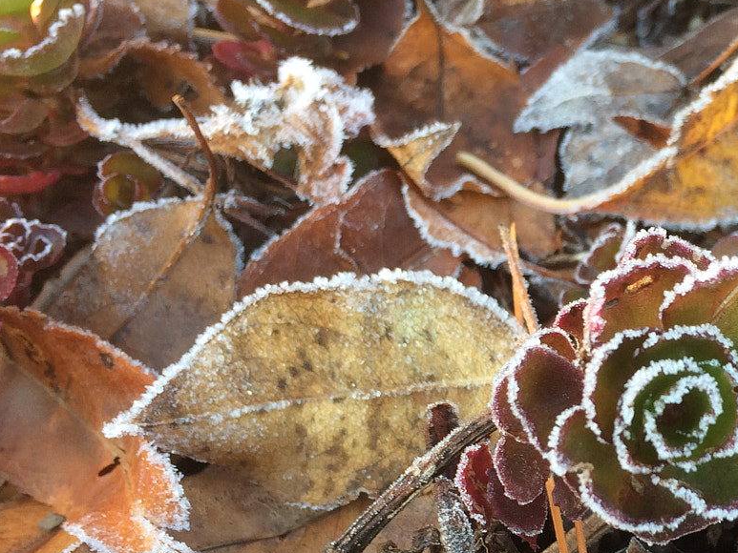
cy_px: 411
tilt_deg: -52.0
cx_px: 654
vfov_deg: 24.2
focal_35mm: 60
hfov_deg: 30.8
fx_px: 1279
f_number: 2.2
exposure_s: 1/60
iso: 32
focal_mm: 4.15
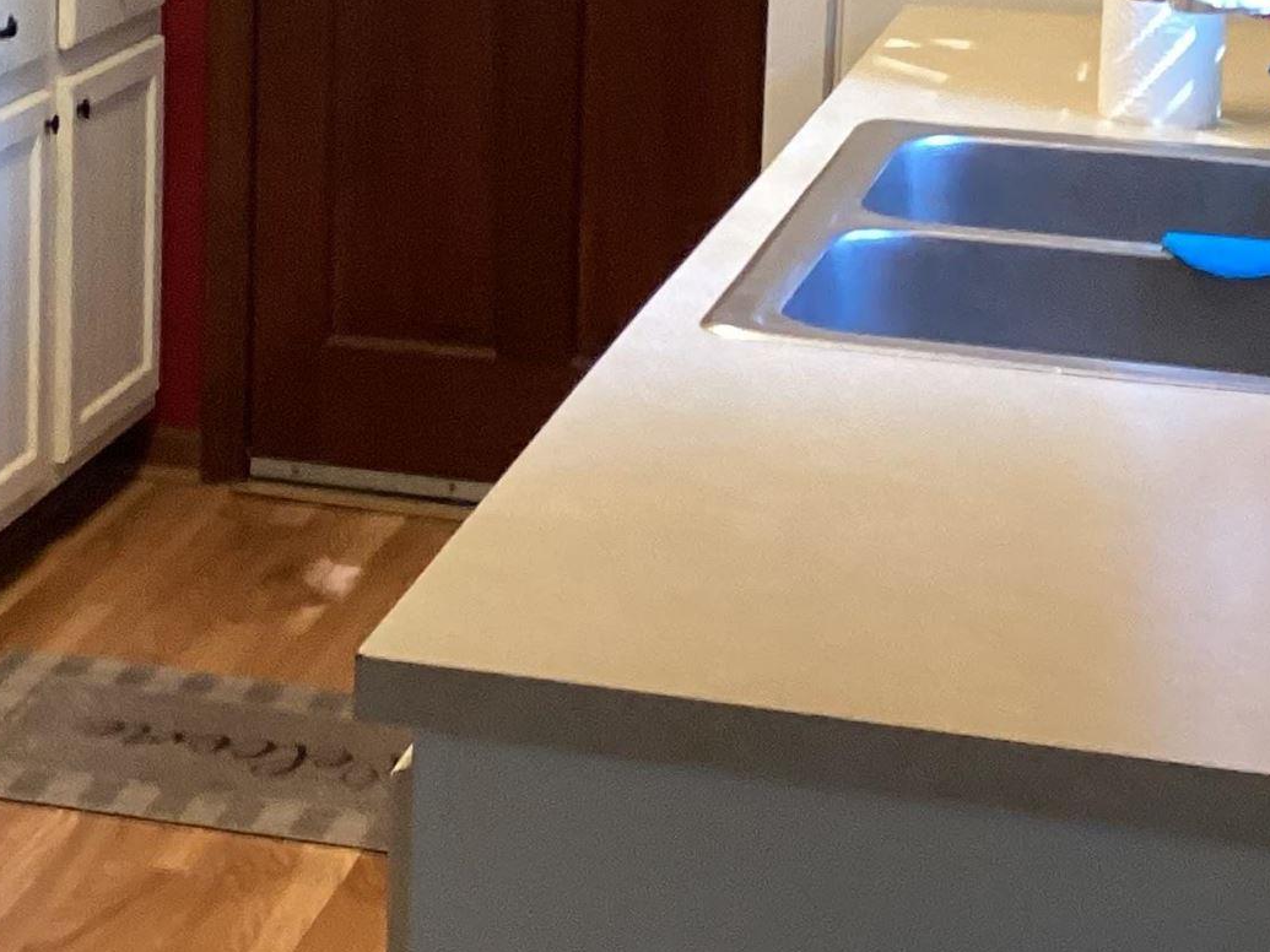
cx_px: 145
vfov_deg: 15.7
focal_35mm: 92
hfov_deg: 20.9
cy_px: -25
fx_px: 3375
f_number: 2.4
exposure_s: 1/60
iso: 200
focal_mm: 3.3
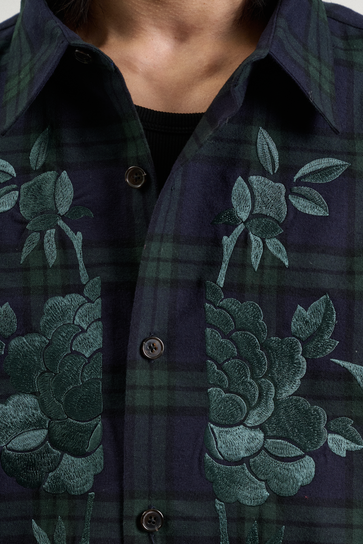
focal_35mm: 114
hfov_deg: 12.0
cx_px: 286
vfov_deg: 17.8
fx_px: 1724
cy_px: 432
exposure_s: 1/125
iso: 250
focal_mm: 70
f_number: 8
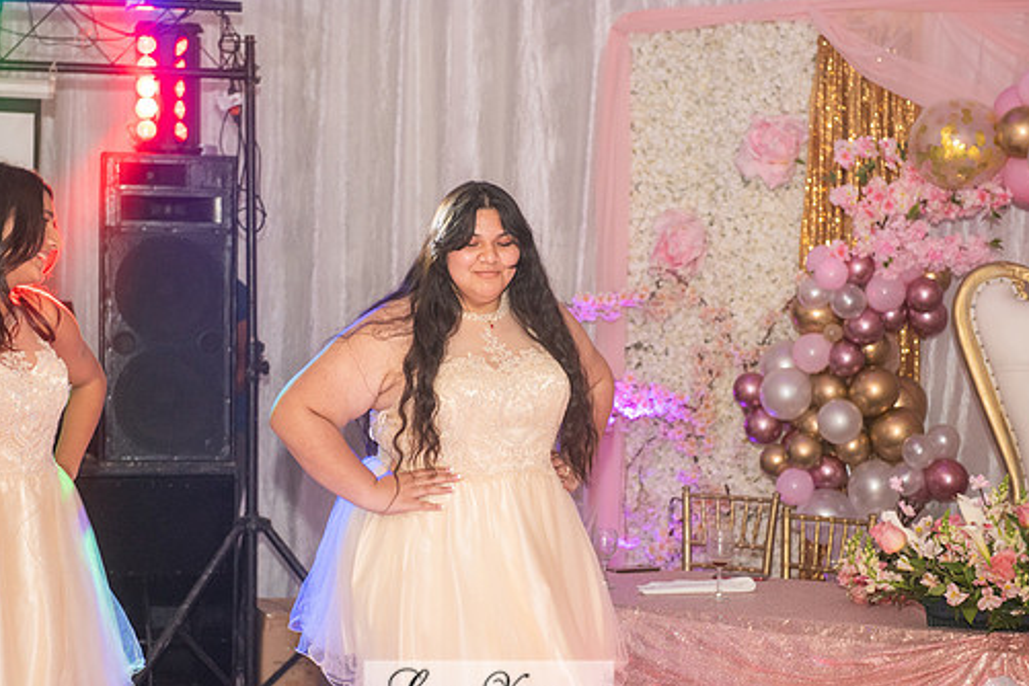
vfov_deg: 16.9
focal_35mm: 81
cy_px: 377
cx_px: 489
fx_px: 2315
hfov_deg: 25.1
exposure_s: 1/160
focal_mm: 70
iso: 1250
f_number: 4
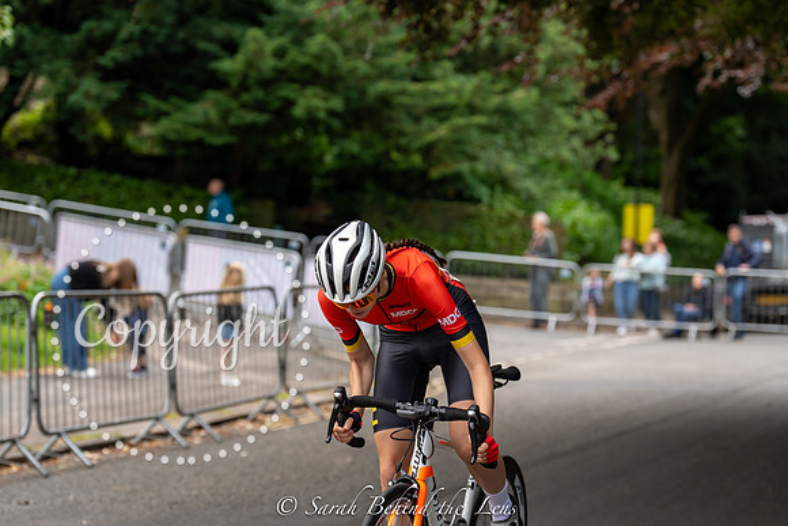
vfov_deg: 14.0
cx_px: 394
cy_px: 263
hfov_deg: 20.8
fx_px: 2146
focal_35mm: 98
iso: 320
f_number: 3.5
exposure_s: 1/640
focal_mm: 98
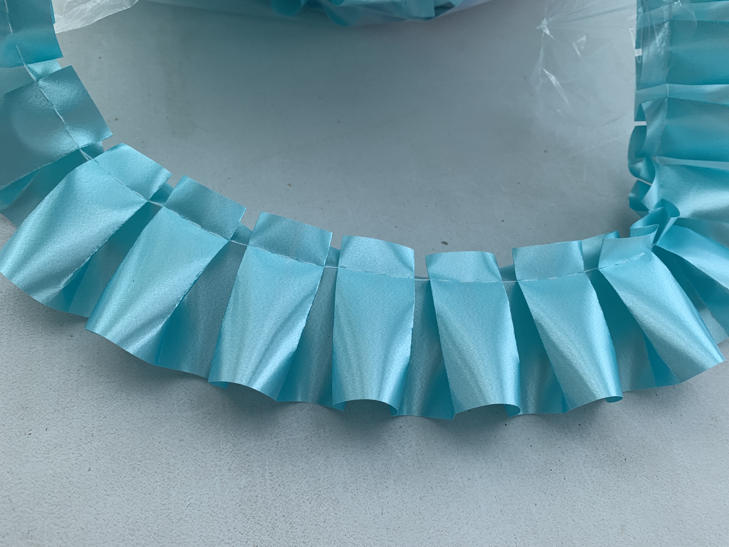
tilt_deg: -56.5
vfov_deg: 53.1
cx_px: 364
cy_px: 274
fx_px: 548
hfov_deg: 67.3
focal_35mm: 26
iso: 25
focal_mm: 4.25
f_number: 1.8
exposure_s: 1/737
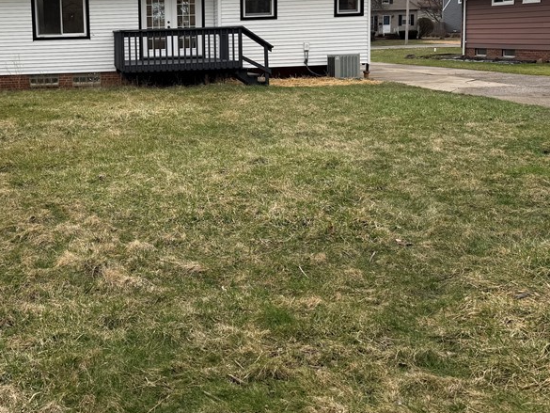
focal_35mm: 42
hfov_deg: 43.2
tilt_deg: -3.5
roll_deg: +2.1
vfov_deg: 33.6
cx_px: 130
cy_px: 100
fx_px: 667
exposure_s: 1/1032
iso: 80
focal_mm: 6.76
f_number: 1.78
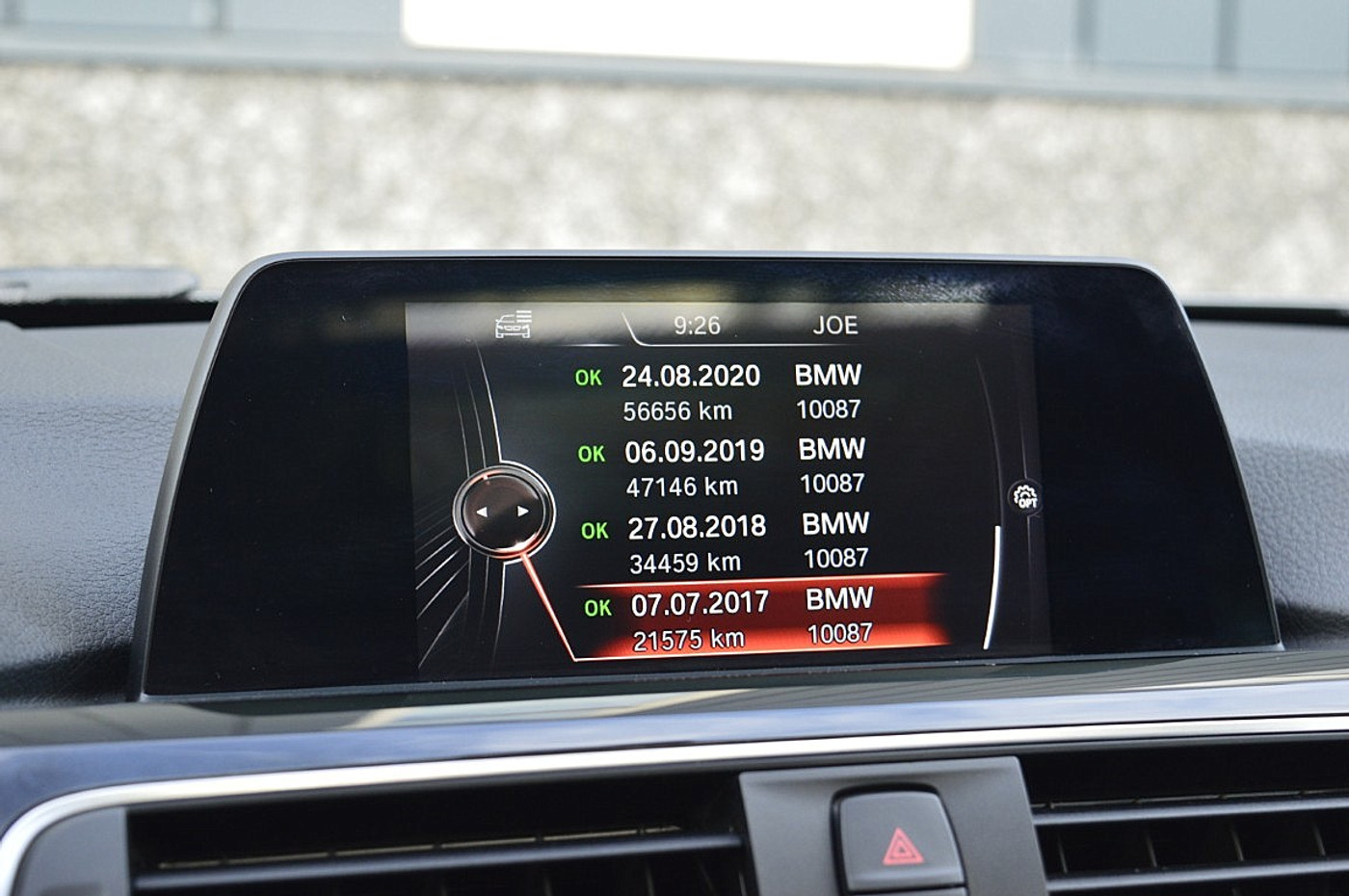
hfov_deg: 33.4
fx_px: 2246
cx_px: 674
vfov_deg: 22.6
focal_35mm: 60
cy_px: 448
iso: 800
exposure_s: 1/60
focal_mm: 40
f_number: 6.3
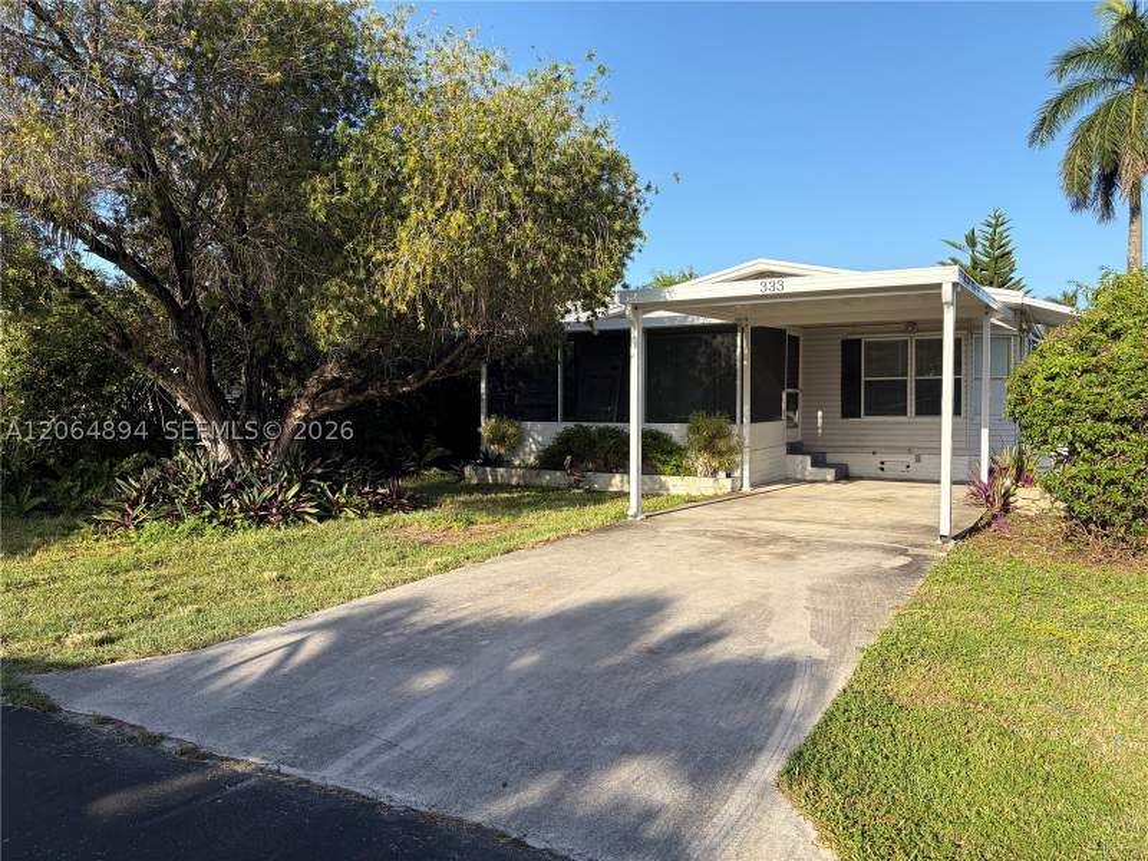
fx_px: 862
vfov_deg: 53.1
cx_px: 574
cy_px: 430
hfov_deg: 67.3
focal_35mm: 26
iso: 50
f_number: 1.6
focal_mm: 5.96
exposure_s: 1/2208
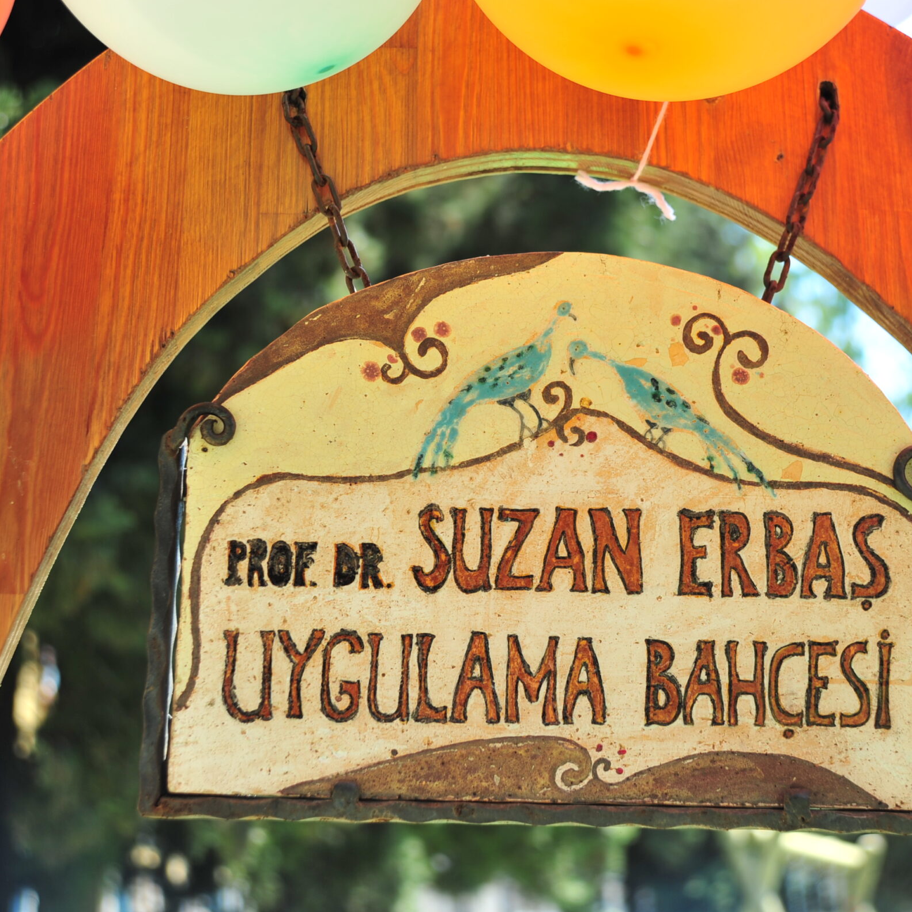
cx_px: 534
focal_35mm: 55
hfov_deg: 31.0
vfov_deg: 31.1
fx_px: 1639
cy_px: 459
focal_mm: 40
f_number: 3.3
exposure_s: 1/500
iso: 200
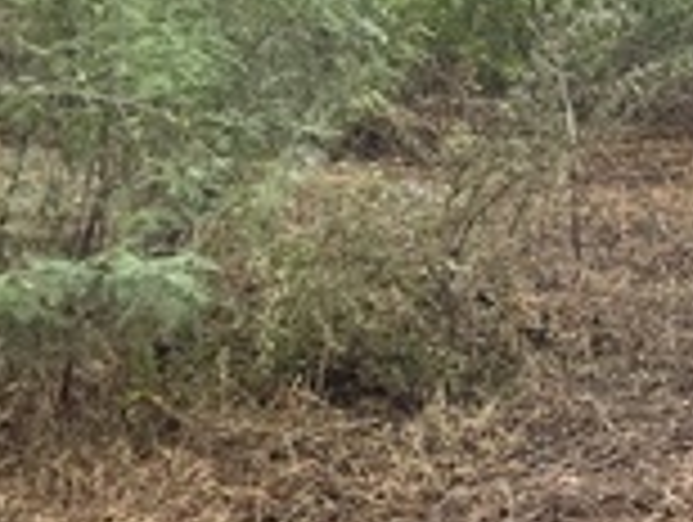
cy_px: -104
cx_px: 1197
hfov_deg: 15.8
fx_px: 2165
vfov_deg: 13.4
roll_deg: +5.7
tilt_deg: -7.9
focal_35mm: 108
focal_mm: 4.2
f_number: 1.6
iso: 32
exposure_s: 1/686
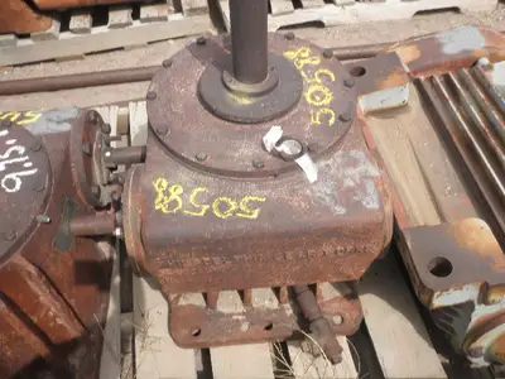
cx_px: 252
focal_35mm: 35
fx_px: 511
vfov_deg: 40.7
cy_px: 190
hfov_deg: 52.6
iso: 64
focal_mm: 6.1
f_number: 9.1
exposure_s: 1/80
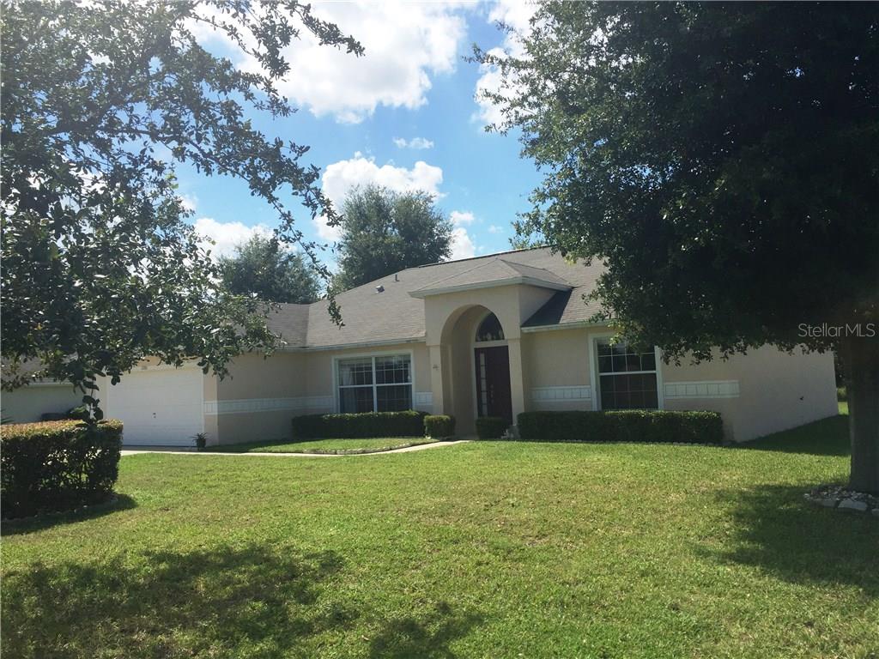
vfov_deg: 48.2
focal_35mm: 29
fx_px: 736
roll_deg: +1.4
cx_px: 440
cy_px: 330
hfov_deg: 61.7
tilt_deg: +3.7
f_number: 2.2
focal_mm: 4.15
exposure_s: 1/2475
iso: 32
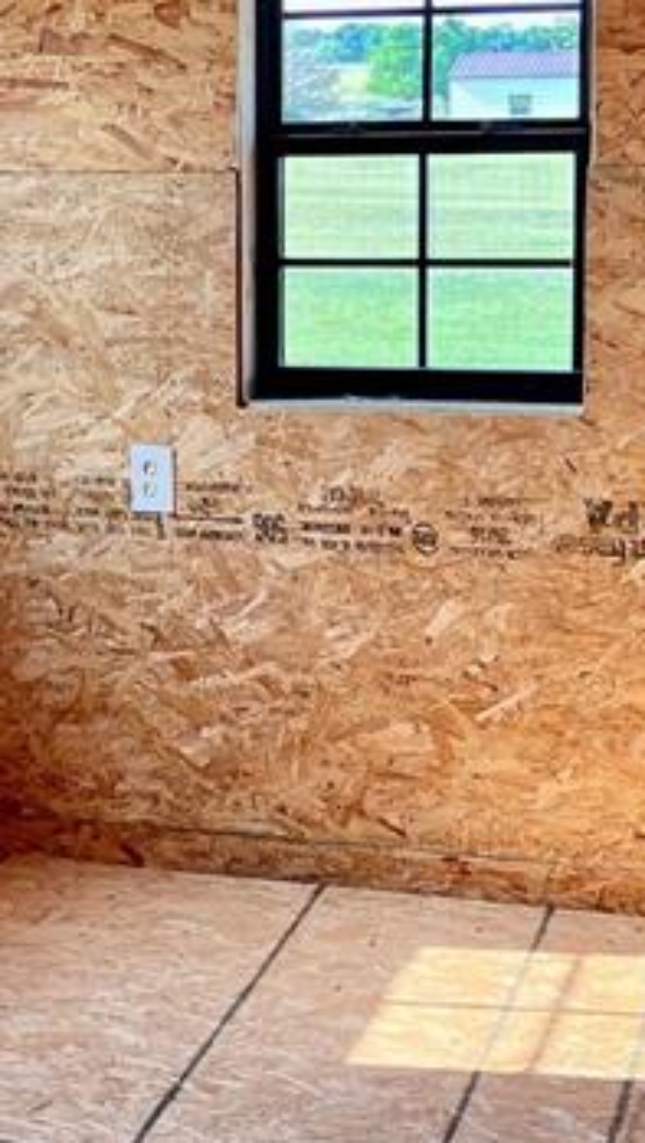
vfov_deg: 25.5
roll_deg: +1.2
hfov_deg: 14.4
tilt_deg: -8.0
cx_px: 0
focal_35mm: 83
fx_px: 2517
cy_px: 419
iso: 64
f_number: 1.5
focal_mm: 5.7
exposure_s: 1/133
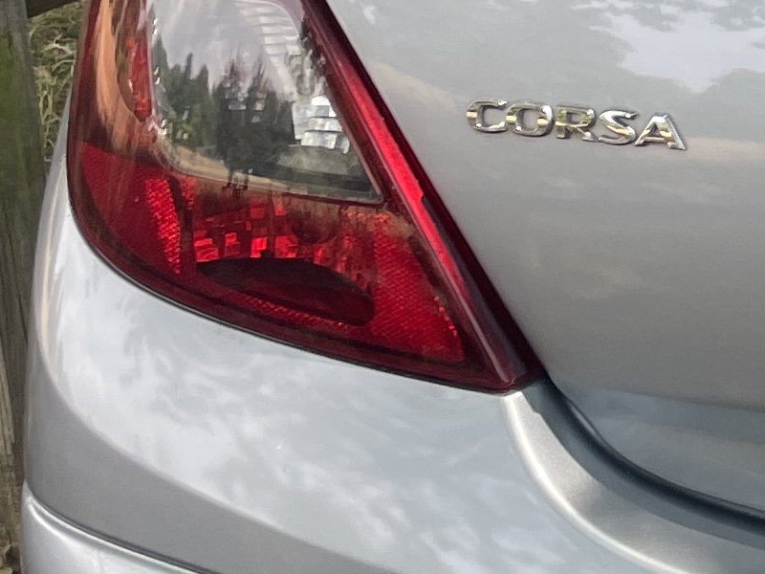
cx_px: 1519
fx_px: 2895
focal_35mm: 131
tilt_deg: -12.3
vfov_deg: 11.2
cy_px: 25
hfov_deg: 13.1
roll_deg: +2.2
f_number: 1.6
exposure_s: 1/315
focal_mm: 4.2
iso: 32
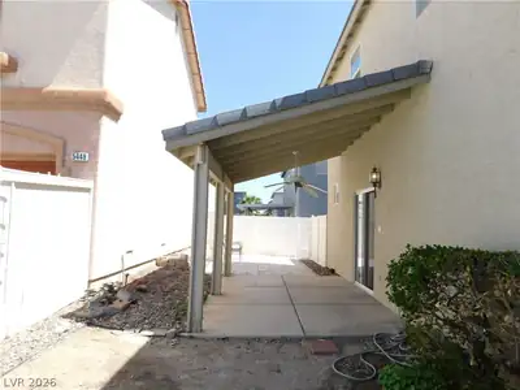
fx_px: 346
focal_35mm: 23
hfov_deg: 73.9
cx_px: 260
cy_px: 195
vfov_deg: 58.9
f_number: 3
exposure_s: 1/1000
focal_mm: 4
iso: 125
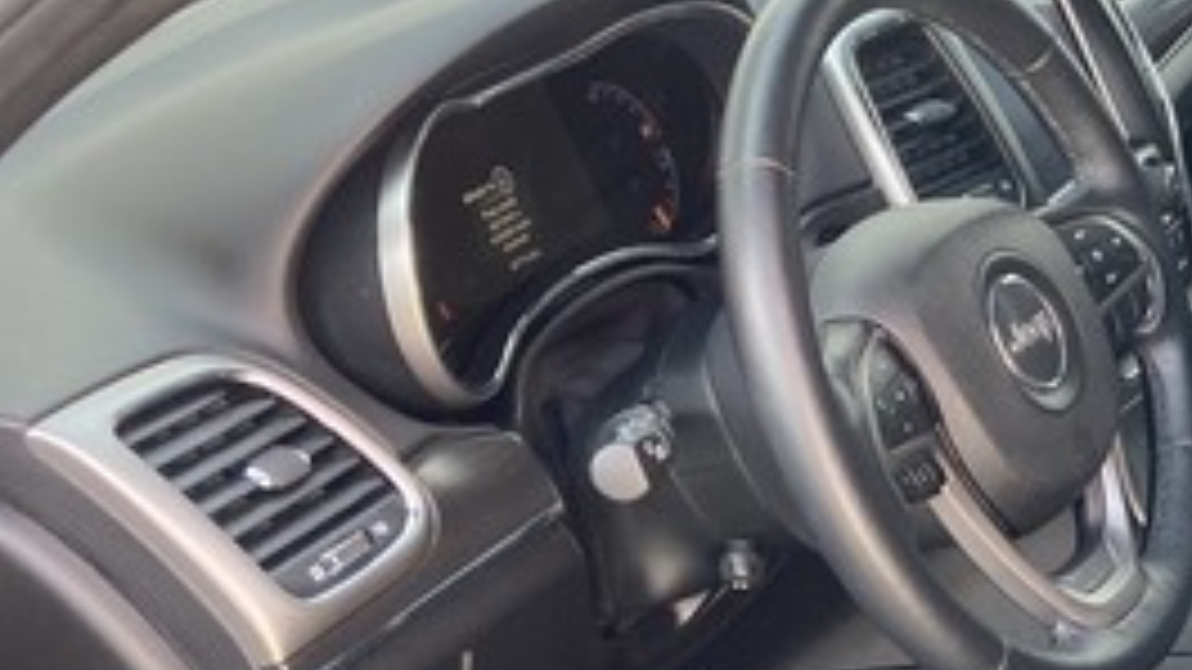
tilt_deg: -27.8
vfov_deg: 17.2
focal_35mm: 69
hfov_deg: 27.7
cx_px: 1340
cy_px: 594
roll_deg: -0.6
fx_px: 2181
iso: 80
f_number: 1.8
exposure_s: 1/110
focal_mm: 3.99
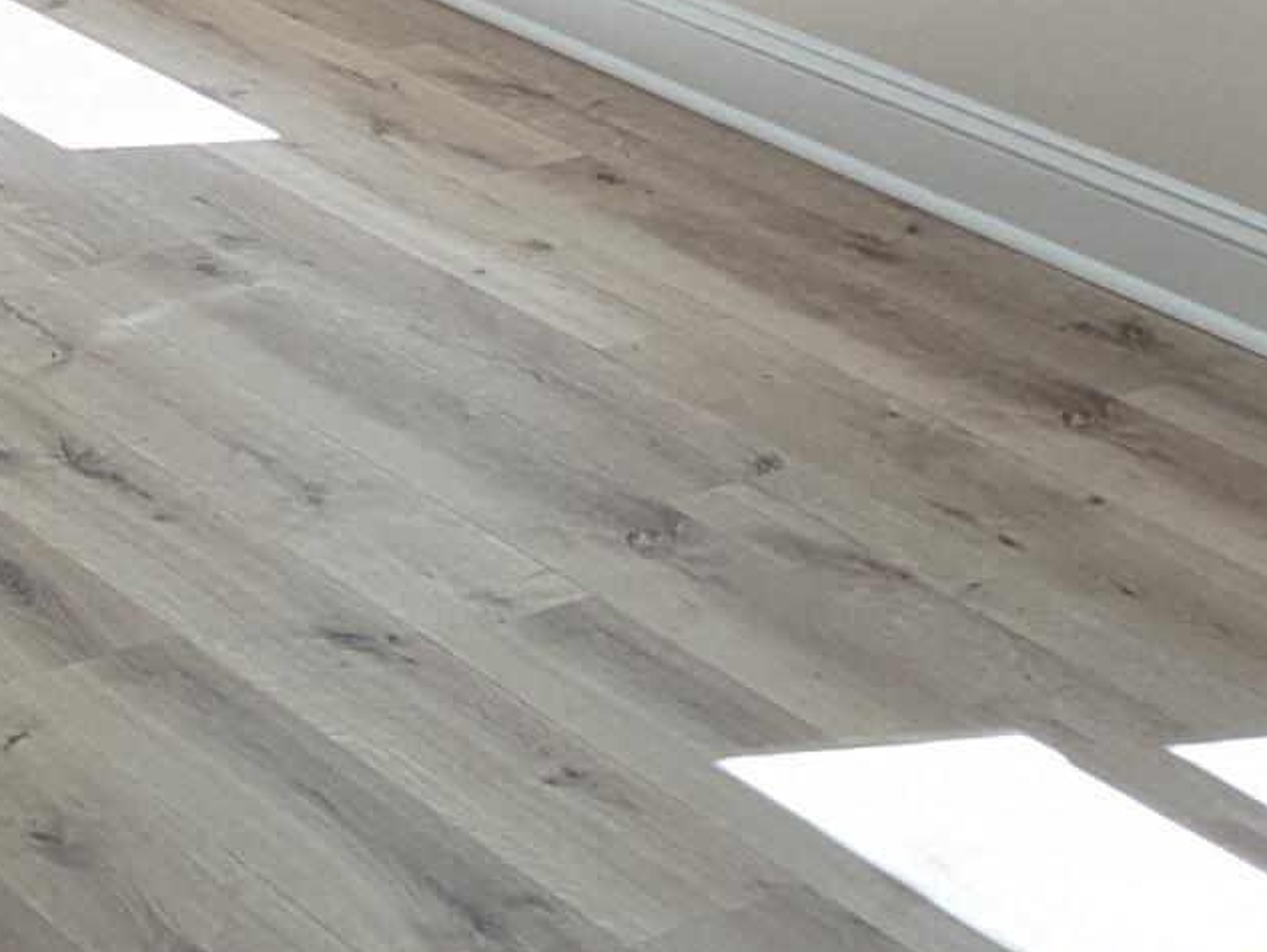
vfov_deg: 12.8
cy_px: -64
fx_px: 4176
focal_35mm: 114
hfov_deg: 16.4
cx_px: -309
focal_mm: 6.81
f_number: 1.85
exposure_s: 1/120
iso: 116
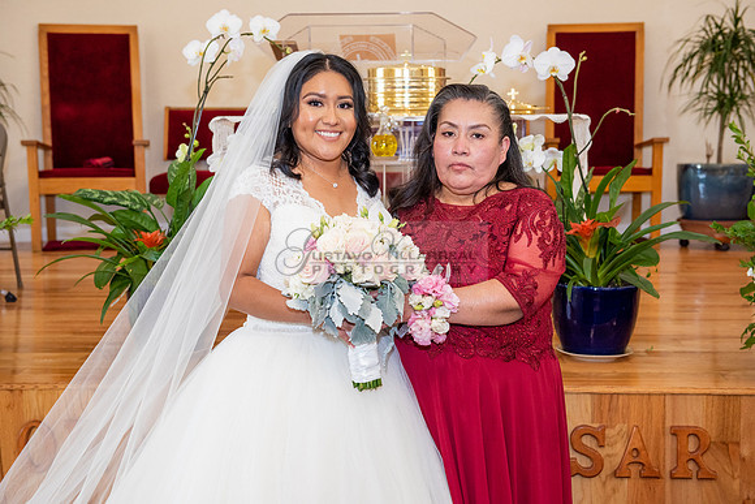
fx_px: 1091
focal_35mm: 52
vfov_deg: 26.0
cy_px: 252
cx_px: 378
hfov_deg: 38.2
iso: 1000
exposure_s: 1/160
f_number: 4.5
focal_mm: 52
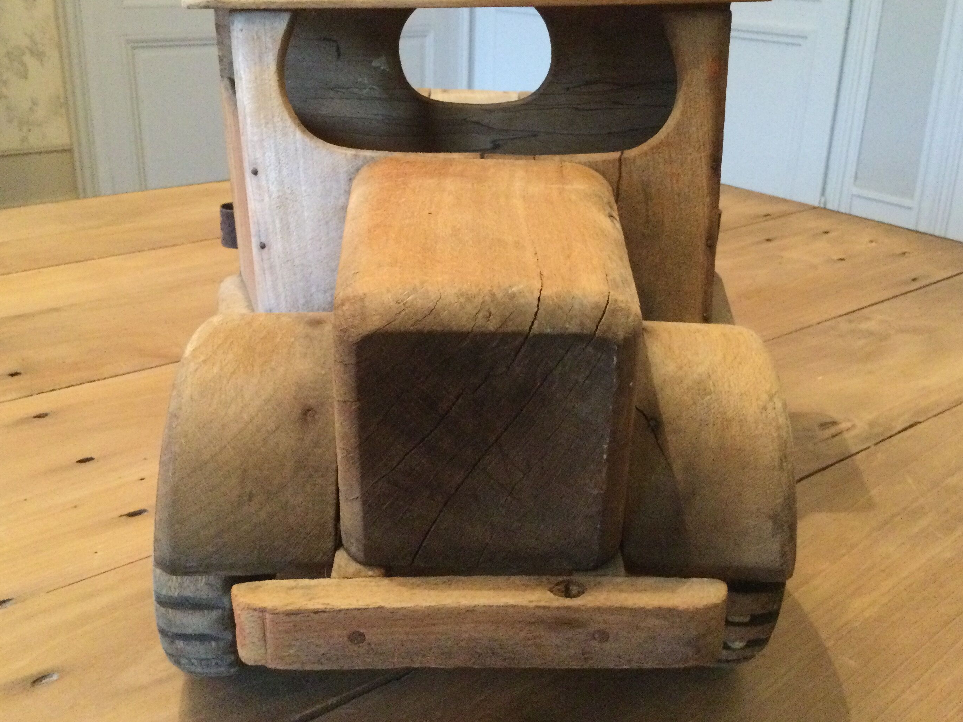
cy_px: 323
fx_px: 1029
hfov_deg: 50.1
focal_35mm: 37
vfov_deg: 38.6
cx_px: 493
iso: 320
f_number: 2.4
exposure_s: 1/17
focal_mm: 3.3
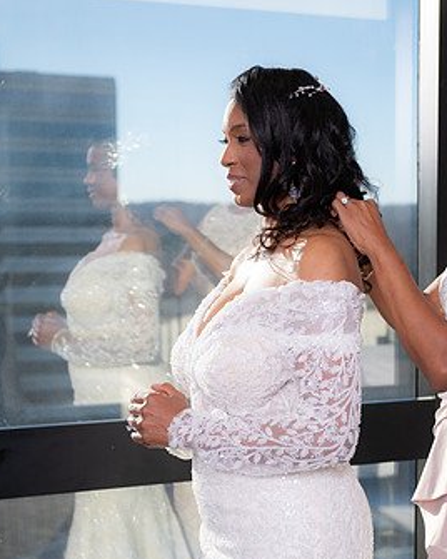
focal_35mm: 65
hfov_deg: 22.9
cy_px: 319
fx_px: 1075
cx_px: 399
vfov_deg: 29.1
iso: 250
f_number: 3.2
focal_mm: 40
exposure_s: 1/250
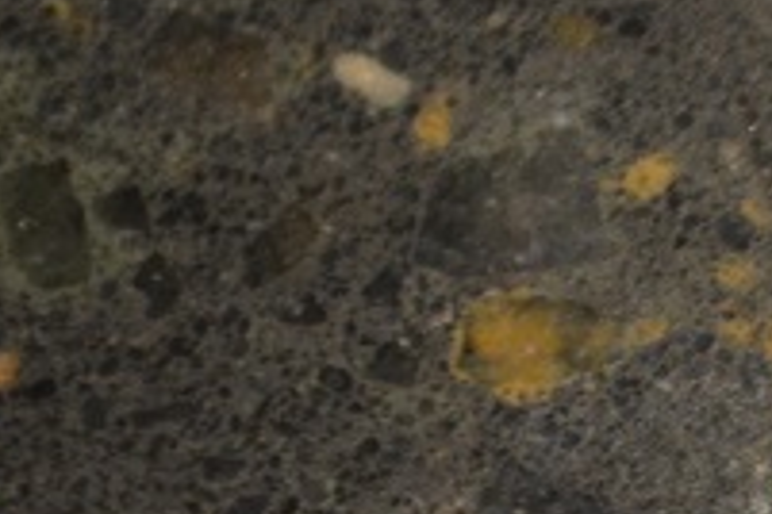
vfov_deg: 3.6
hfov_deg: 5.3
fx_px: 8133
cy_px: 458
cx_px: 1544
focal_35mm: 379
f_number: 5.6
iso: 800
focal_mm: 55
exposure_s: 1/10
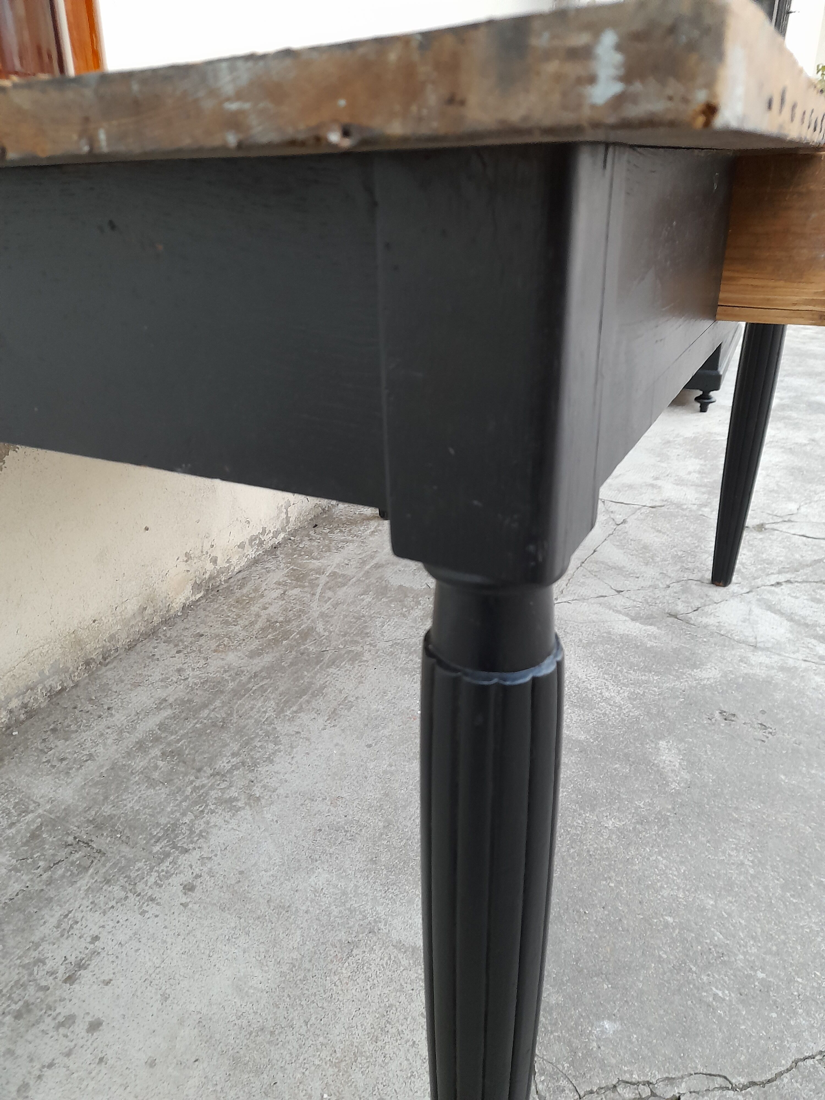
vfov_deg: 69.4
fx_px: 794
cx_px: 412
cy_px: 550
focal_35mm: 25
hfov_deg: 54.9
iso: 250
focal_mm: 4.6
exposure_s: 1/30
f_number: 2
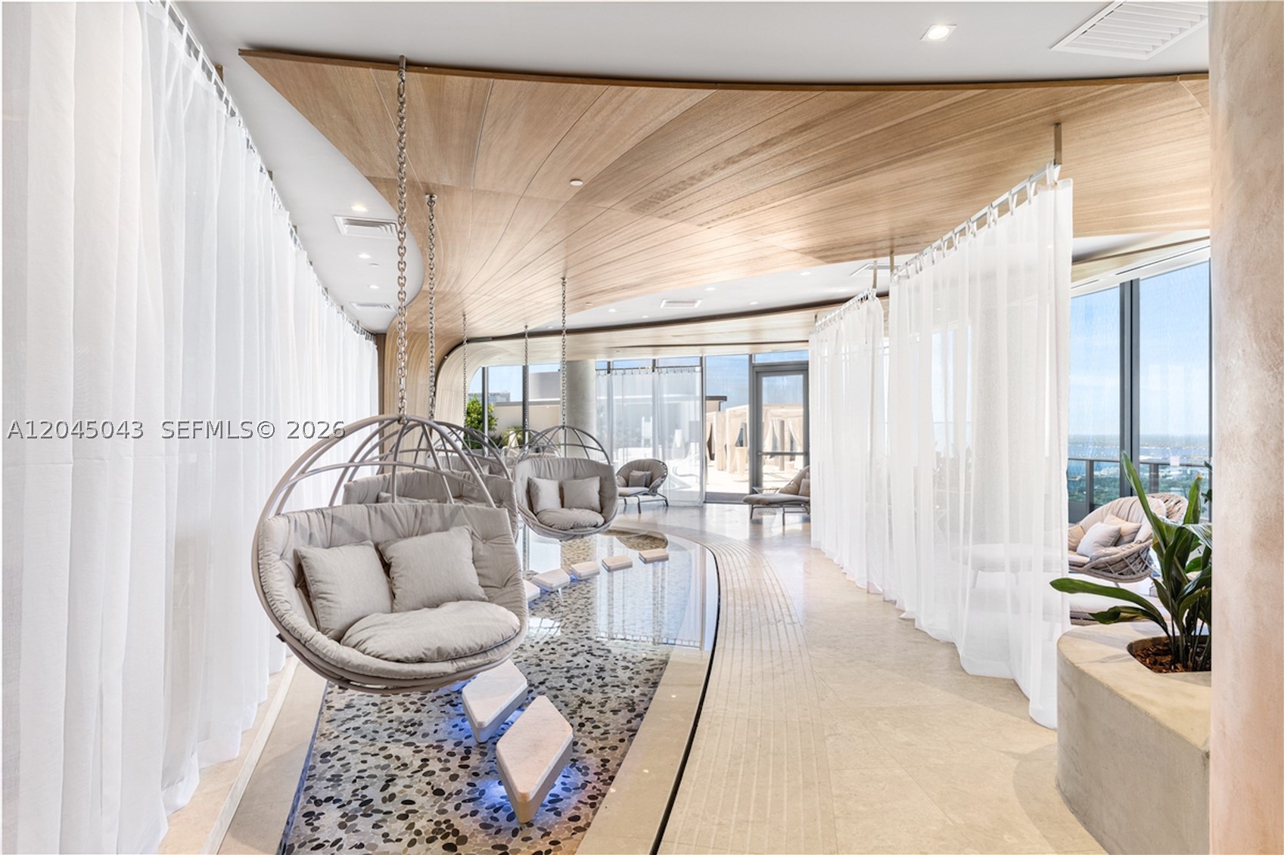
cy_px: 428
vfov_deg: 67.4
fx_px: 642
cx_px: 642
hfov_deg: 90.0
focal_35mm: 18
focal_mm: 18
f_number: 13
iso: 250
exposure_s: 1/8
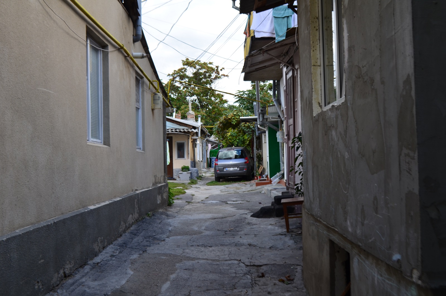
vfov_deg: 30.7
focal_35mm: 44
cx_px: 223
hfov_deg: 45.1
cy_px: 148
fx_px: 538
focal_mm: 29
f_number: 10
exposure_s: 1/60
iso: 200
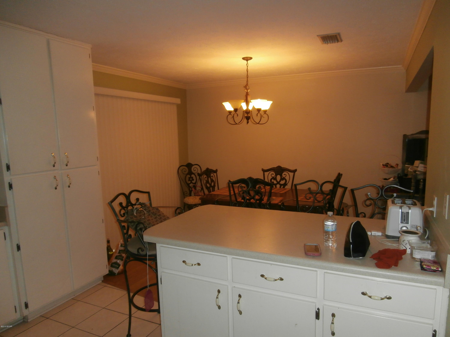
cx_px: 225
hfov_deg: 71.6
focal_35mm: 24
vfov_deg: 56.8
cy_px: 168
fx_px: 312
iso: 200
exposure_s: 1/30
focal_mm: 4.2
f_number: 3
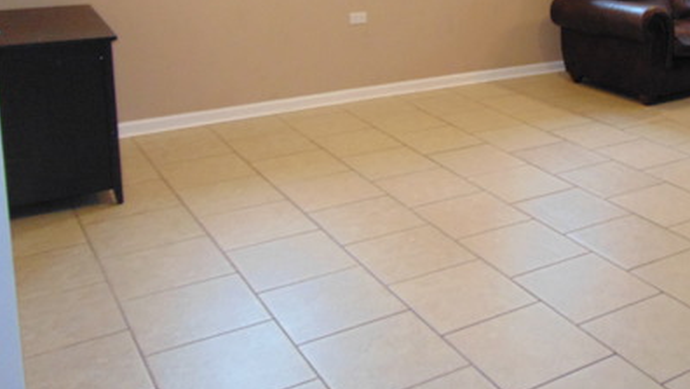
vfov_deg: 26.2
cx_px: 554
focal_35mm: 44
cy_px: 33
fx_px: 805
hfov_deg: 44.1
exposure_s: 1/30
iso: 320
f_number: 3
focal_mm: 4.5
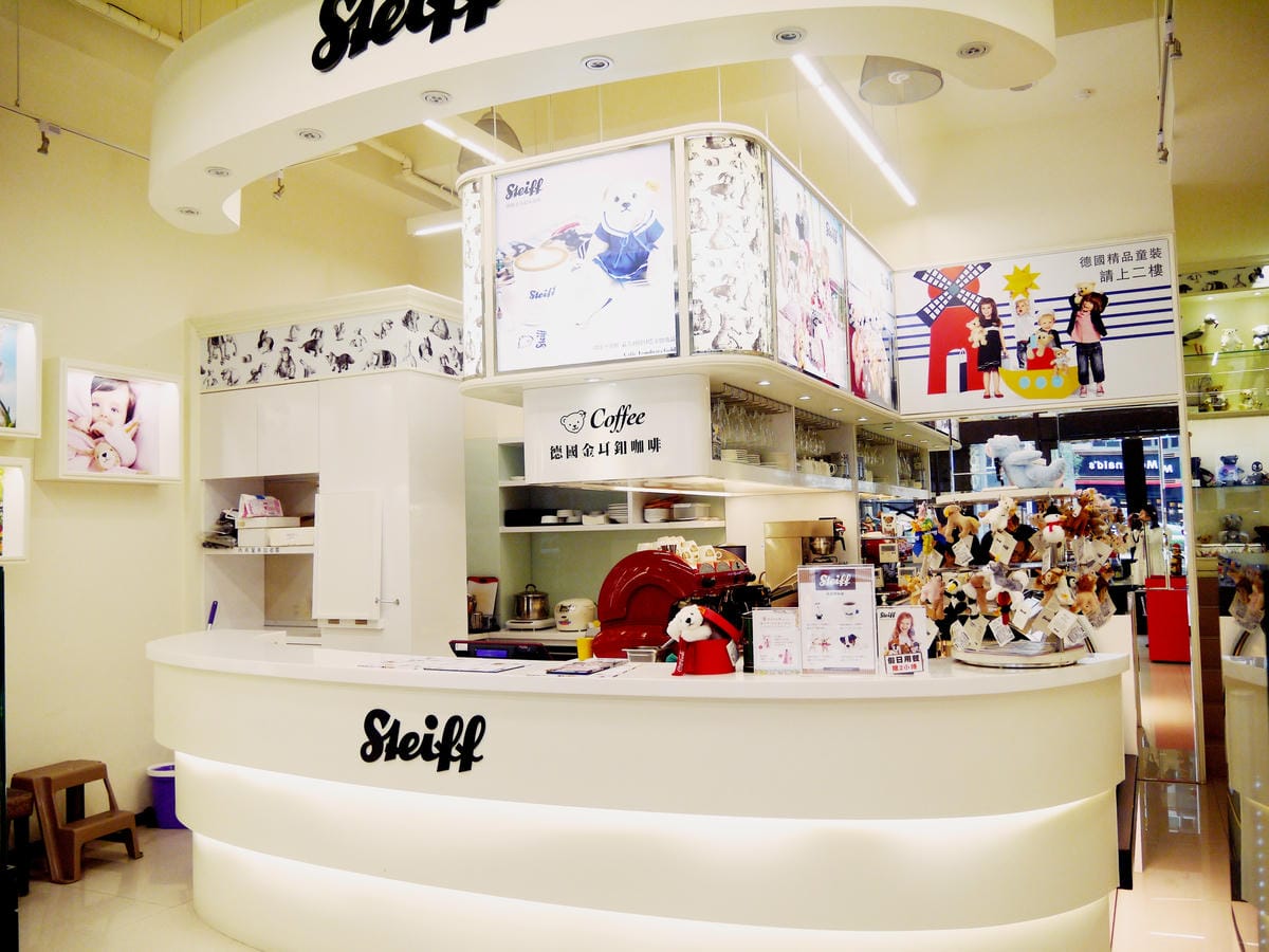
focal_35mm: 28
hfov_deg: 63.4
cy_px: 476
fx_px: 1026
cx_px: 634
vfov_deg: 49.7
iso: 160
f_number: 3.5
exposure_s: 1/60
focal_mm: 14
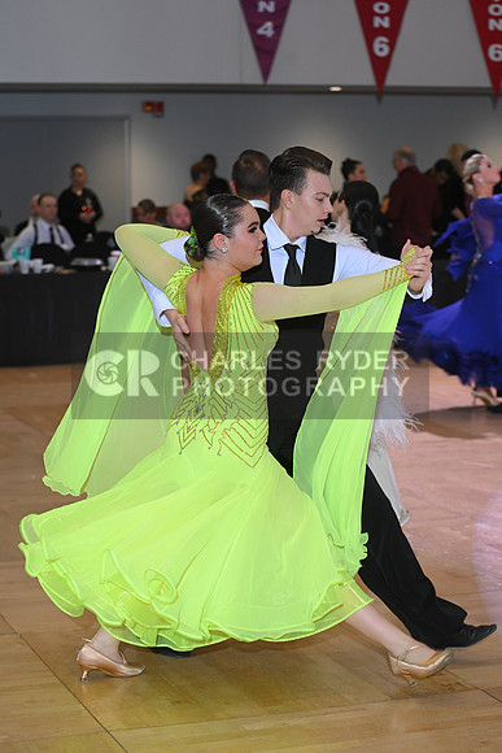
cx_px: 251
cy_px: 376
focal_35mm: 86
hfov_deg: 15.9
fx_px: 1798
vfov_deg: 23.6
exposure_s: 1/200
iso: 1600
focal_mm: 86
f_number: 4.5
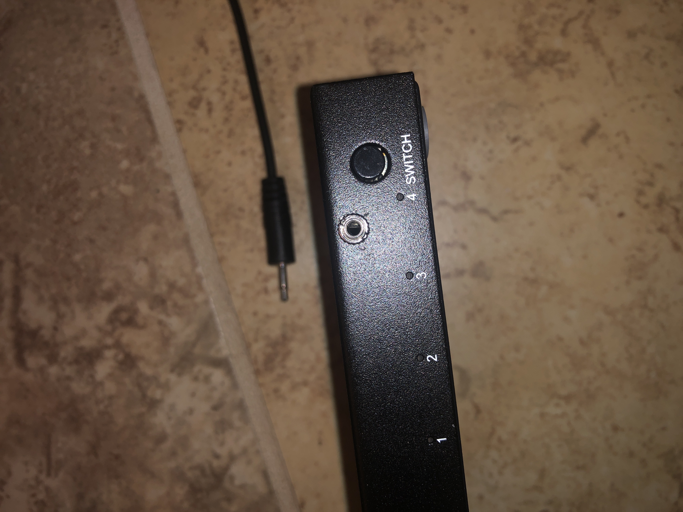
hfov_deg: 63.4
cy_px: 256
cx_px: 342
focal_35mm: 28
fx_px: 552
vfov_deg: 49.7
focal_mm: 4
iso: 20
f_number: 1.8
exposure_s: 1/16
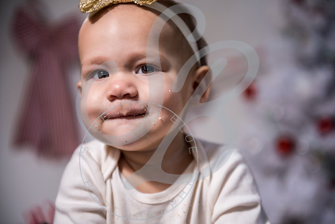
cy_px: 112
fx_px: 652
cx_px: 168
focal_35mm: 70
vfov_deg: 19.5
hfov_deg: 28.8
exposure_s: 1/125
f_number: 2.8
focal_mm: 70
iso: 100
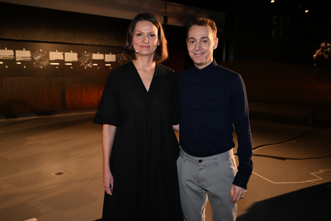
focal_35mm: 37
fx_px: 340
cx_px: 166
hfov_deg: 51.9
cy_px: 110
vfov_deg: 35.9
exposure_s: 1/30
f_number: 5.6
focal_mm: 37
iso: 2500
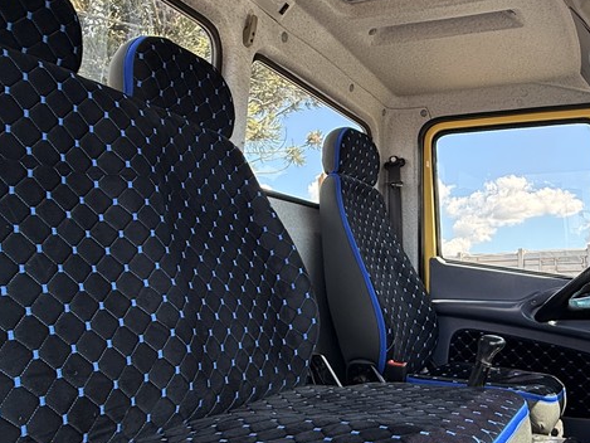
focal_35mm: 34
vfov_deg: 41.8
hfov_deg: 52.9
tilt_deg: +8.5
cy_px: 222
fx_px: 580
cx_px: 392
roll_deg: +1.7
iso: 64
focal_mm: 2.22
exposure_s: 1/249
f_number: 2.2
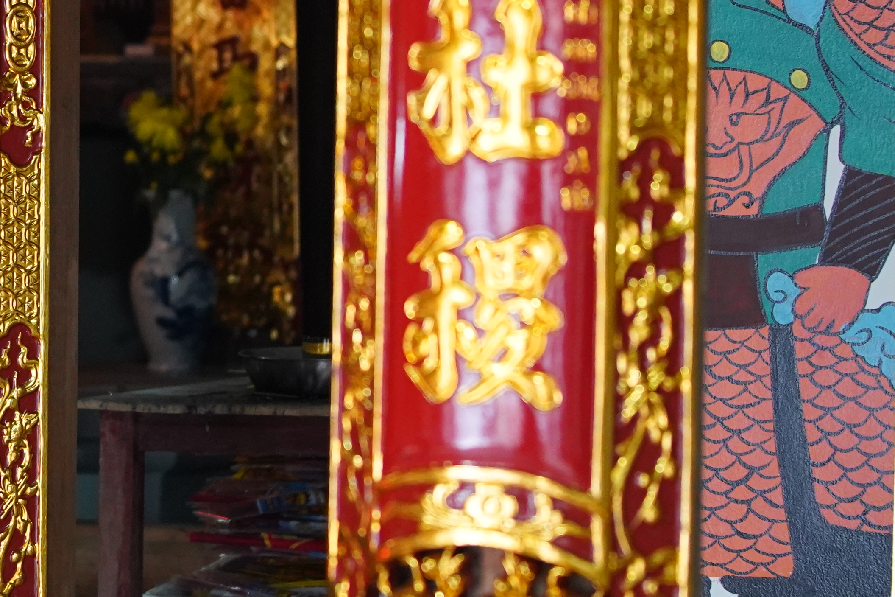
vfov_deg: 6.9
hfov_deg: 10.1
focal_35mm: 199
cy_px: 155
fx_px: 4947
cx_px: -274
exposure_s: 1/160
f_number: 2.8
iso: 3200
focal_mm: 70
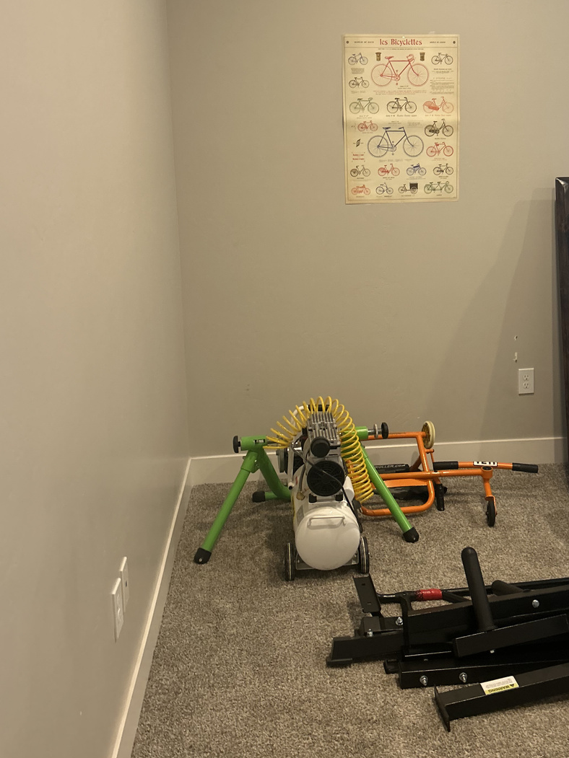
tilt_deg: -10.5
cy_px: 277
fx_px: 833
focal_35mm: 38
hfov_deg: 37.1
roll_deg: +1.3
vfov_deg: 48.4
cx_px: 399
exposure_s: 1/60
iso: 160
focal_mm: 5.7
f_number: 1.5
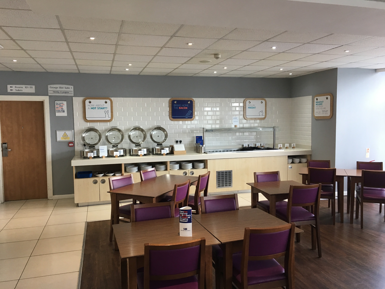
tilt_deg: -4.2
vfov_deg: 48.2
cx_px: 192
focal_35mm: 29
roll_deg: +0.5
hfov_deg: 61.7
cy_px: 144
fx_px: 323
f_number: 2.2
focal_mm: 4.15
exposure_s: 1/33
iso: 64
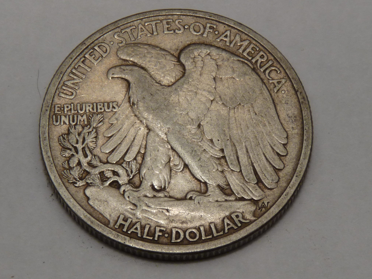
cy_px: 140
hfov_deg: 18.5
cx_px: 186
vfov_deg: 14.0
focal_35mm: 106
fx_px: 1139
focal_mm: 10.4
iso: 100
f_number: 7.1
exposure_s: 1/50
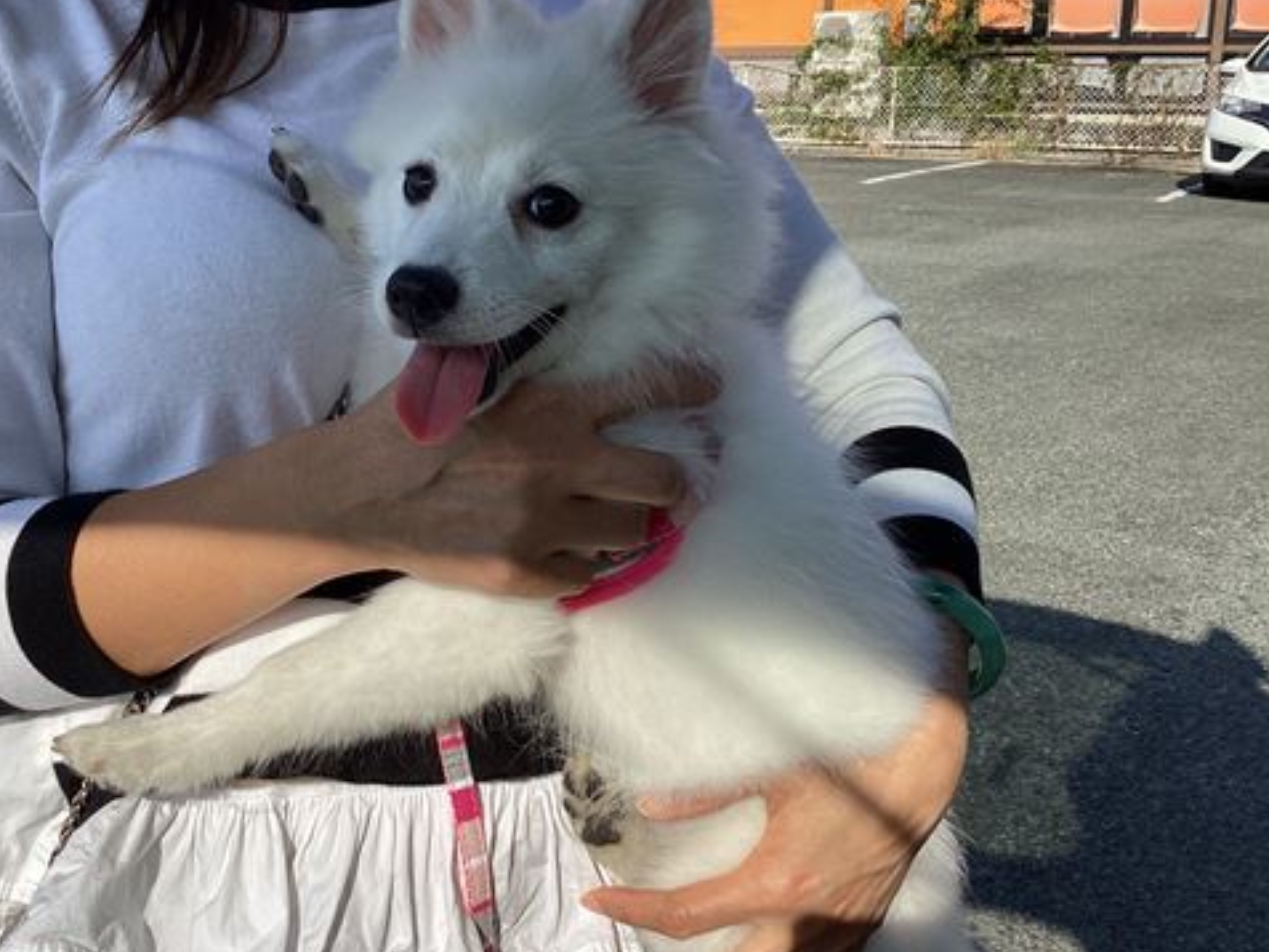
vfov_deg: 36.8
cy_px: 460
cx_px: 559
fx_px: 1430
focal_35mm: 39
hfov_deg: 47.8
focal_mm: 3.3
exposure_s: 1/2037
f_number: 2.4
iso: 25
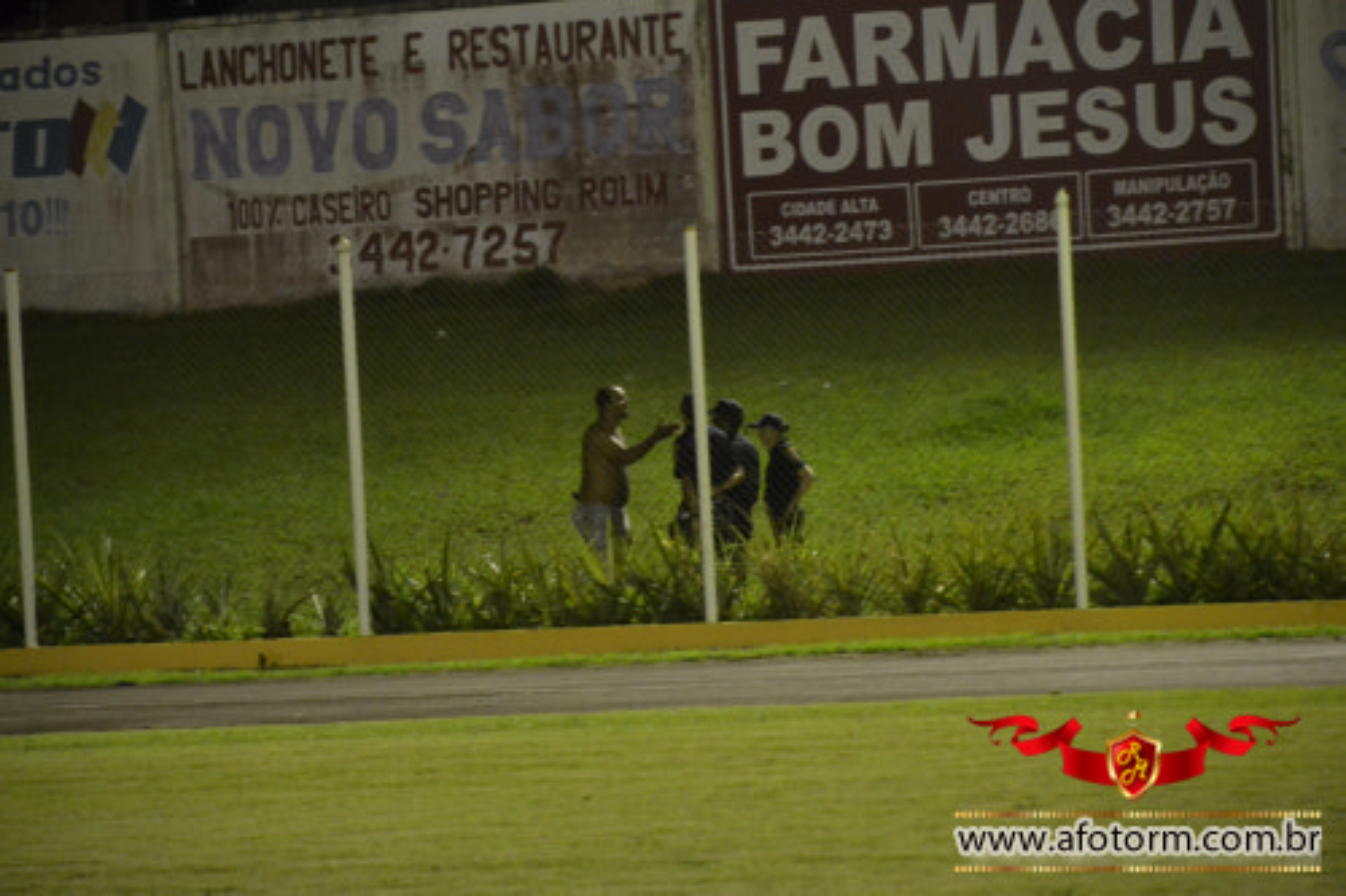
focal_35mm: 202
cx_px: 673
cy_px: 448
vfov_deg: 6.8
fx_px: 7568
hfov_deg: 10.2
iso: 3200
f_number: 5.6
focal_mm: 135
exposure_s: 1/25
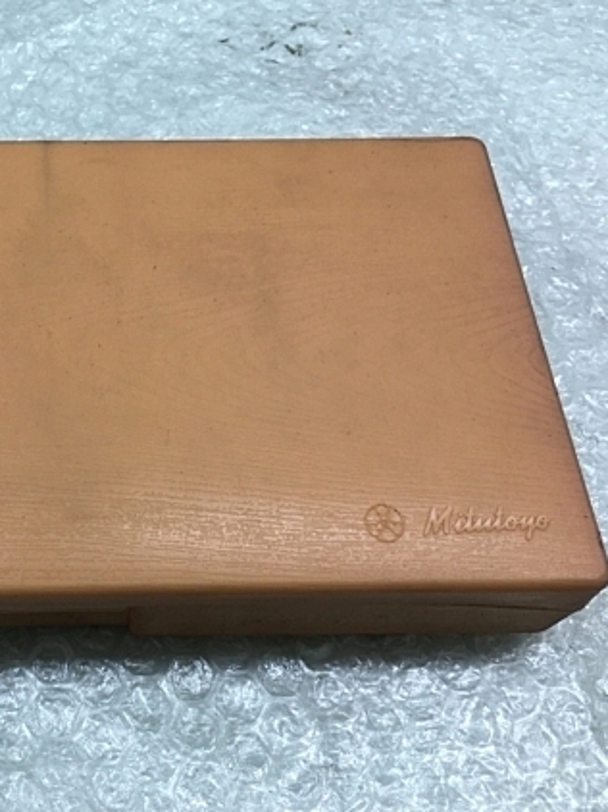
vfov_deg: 43.0
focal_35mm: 44
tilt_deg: -58.1
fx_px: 1031
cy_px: 396
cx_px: 40
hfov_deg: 31.1
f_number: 2.2
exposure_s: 1/120
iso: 40
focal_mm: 4.15
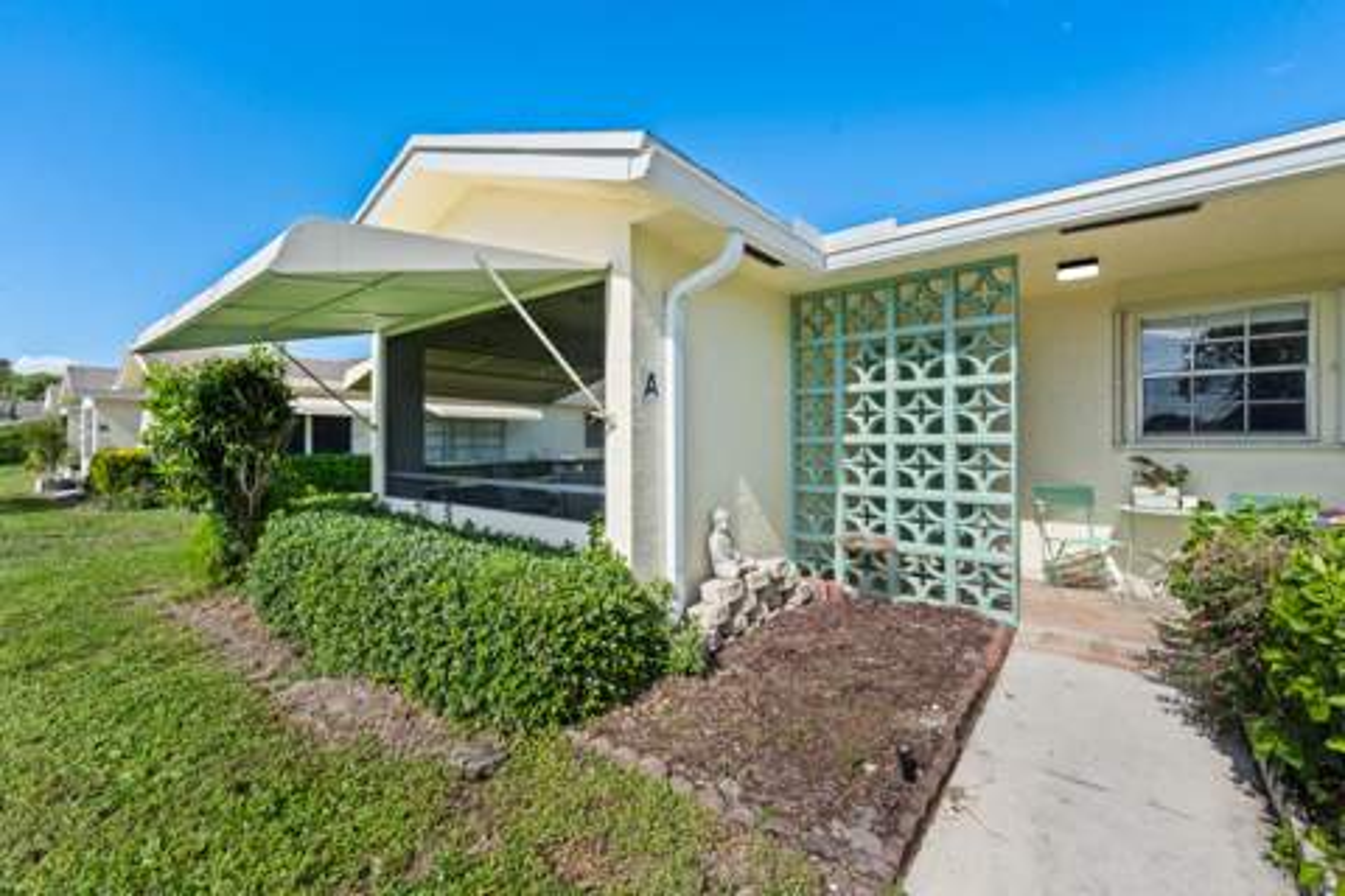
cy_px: 448
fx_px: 523
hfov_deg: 104.3
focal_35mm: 14
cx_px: 672
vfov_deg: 81.2
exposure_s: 1/125
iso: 250
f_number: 9
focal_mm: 14
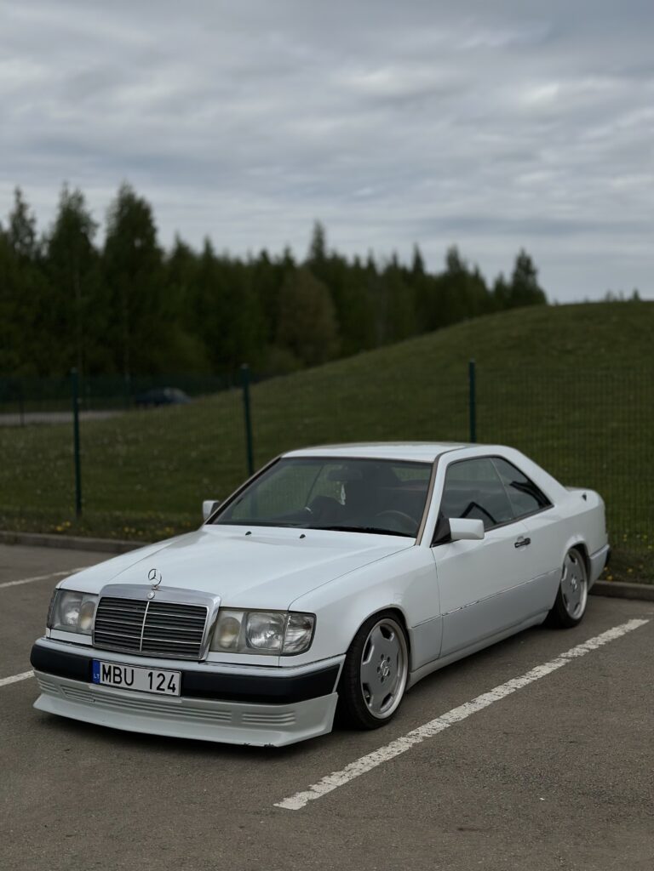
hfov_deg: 30.3
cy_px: 436
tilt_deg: -2.7
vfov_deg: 39.7
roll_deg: +1.1
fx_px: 1209
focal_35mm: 48
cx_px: 327
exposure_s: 1/18868
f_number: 1.78
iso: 100
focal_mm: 6.86
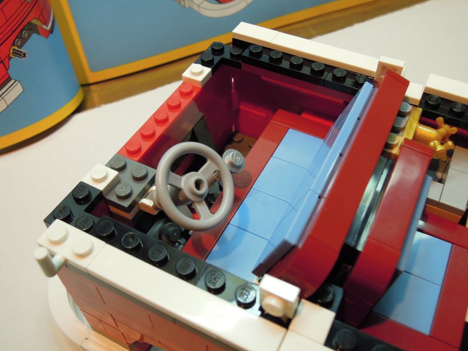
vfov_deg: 40.7
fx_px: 473
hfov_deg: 52.6
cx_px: 234
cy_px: 176
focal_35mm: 35
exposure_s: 1/50
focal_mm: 6.3
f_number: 3.2
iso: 200
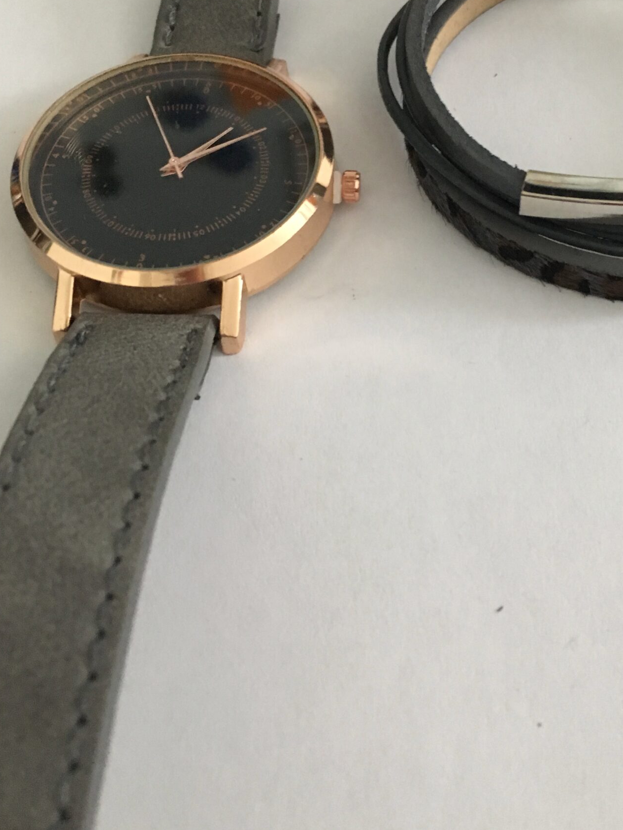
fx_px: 1056
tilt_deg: -54.7
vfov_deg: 42.6
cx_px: 427
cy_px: 308
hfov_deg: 32.5
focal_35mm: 44
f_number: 2.2
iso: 250
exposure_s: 1/33
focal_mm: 4.15
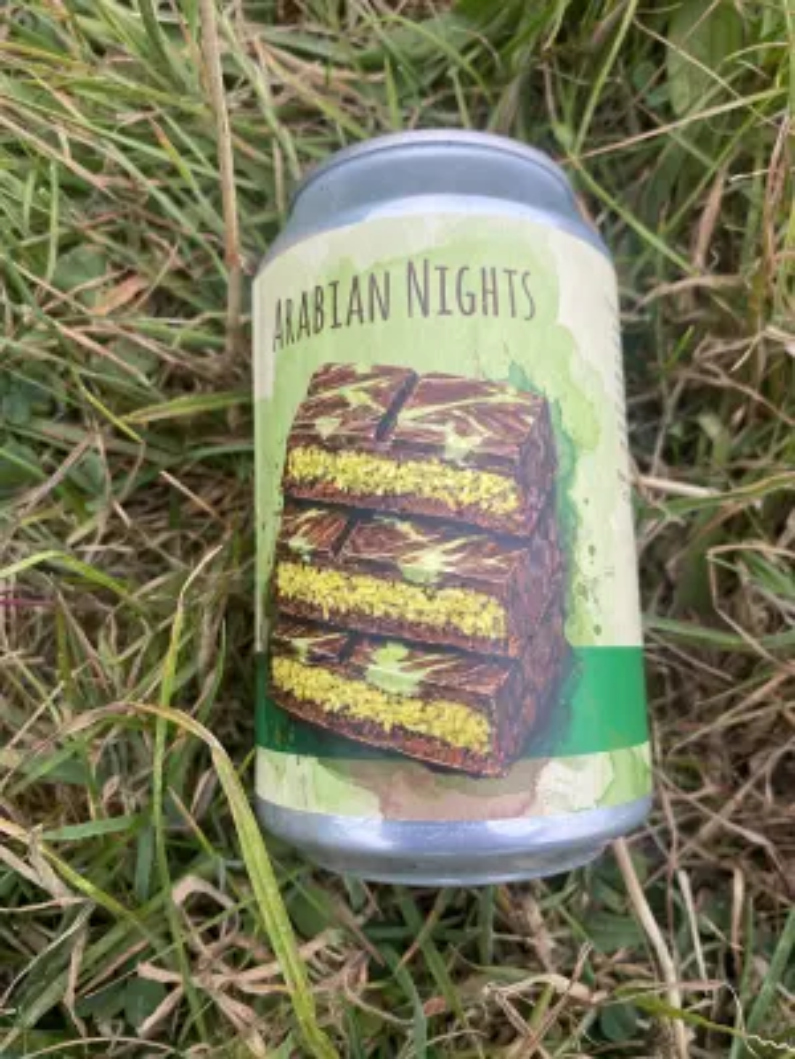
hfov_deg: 54.9
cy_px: 530
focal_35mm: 25
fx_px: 766
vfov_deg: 69.4
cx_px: 398
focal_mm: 4.25
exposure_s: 1/284
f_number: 1.8
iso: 32
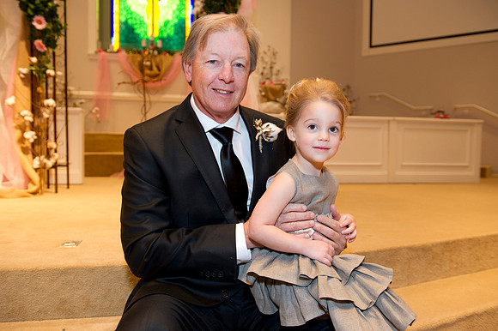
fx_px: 442
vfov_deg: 41.1
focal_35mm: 32
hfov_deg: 58.7
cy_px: 166
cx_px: 249
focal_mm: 32
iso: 1250
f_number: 4
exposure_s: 1/125
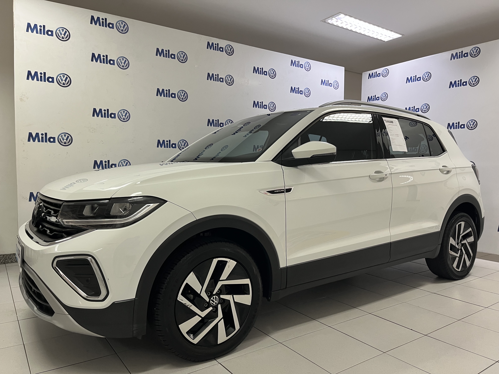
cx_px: 250
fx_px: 375
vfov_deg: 53.1
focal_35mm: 26
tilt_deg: -3.6
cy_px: 187
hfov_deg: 67.3
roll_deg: -0.9
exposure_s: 1/60
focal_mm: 5.1
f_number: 1.6
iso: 80
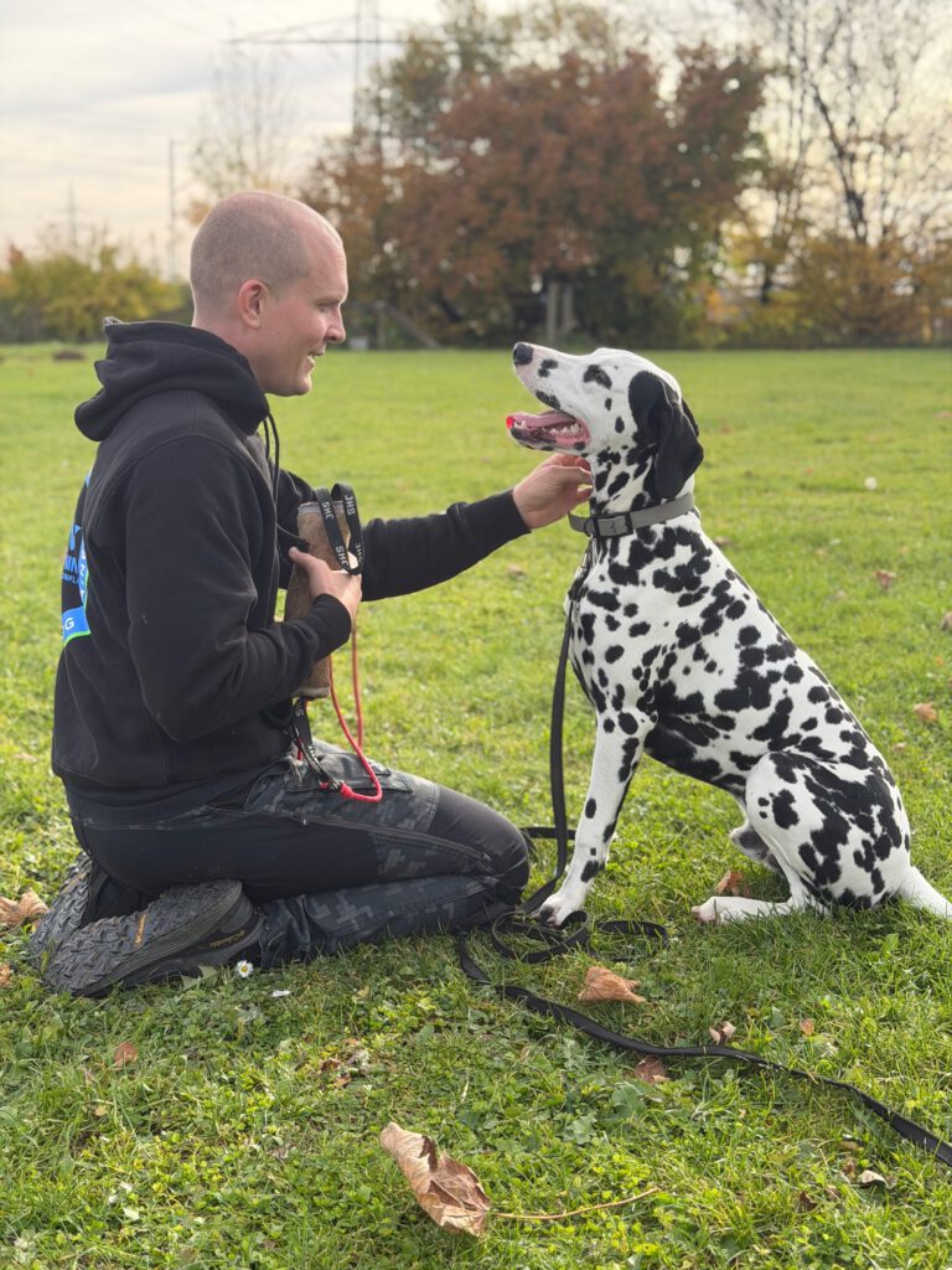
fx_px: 1760
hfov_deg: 30.3
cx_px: 476
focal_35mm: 48
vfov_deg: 39.7
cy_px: 635
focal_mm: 6.76
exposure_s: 1/1185
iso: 64
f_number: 1.78
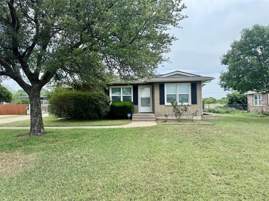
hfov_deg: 71.6
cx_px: 134
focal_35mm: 24
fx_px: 187
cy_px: 100
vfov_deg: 56.8
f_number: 1.78
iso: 80
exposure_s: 1/1923
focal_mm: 6.76
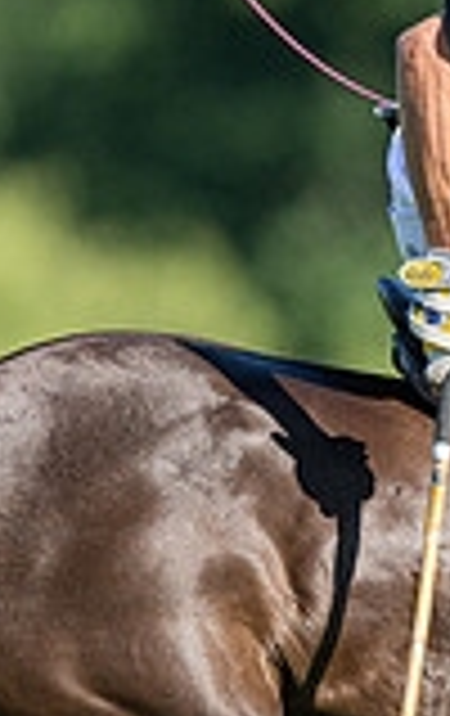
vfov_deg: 1.1
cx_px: 424
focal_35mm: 1991
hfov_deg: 0.7
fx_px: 38893
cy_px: 649
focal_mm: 400
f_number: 3.2
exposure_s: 1/4000
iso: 400
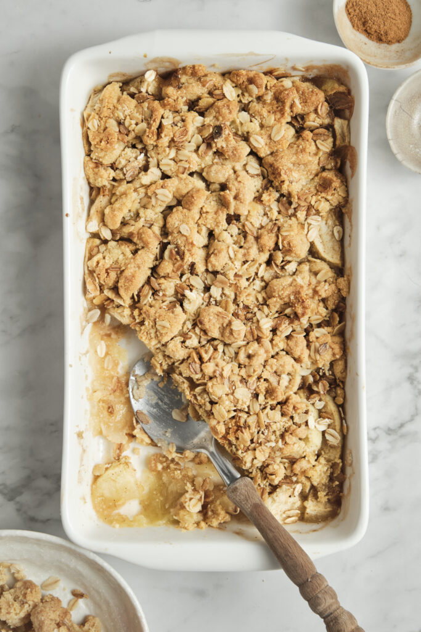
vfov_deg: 30.5
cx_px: 210
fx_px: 1157
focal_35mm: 66
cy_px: 316
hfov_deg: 20.6
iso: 200
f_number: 9
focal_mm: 44
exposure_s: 1/80
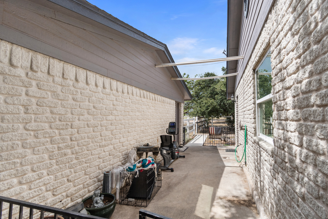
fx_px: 155
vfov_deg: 70.4
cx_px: 176
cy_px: 107
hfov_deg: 93.1
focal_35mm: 17
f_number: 5
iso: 100
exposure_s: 1/500
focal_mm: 10
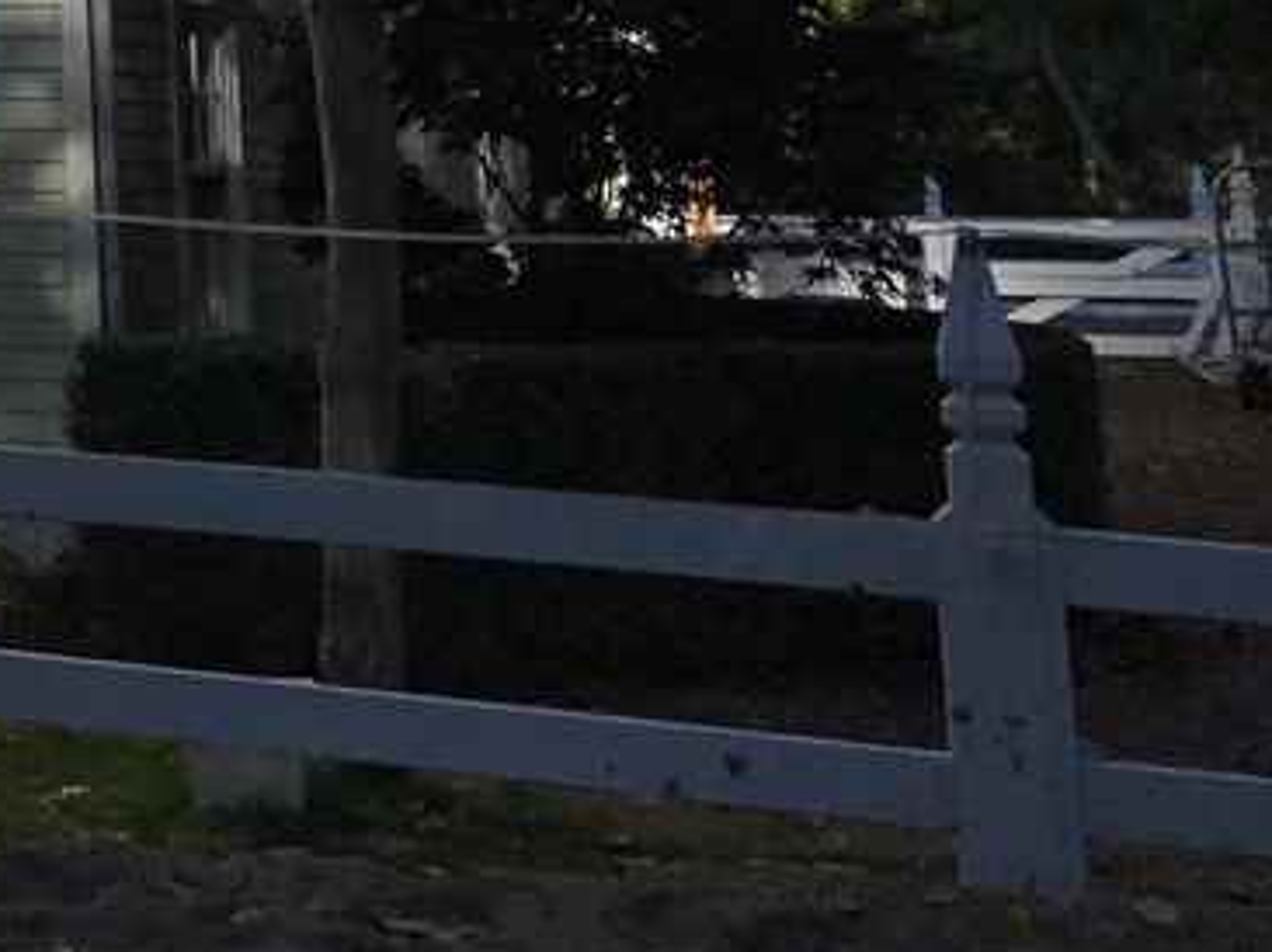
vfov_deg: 14.2
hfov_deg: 17.3
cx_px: -827
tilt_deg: +11.5
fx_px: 3599
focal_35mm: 98
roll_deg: -0.8
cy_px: -452
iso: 20
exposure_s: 1/3690
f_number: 1.8
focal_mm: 3.99
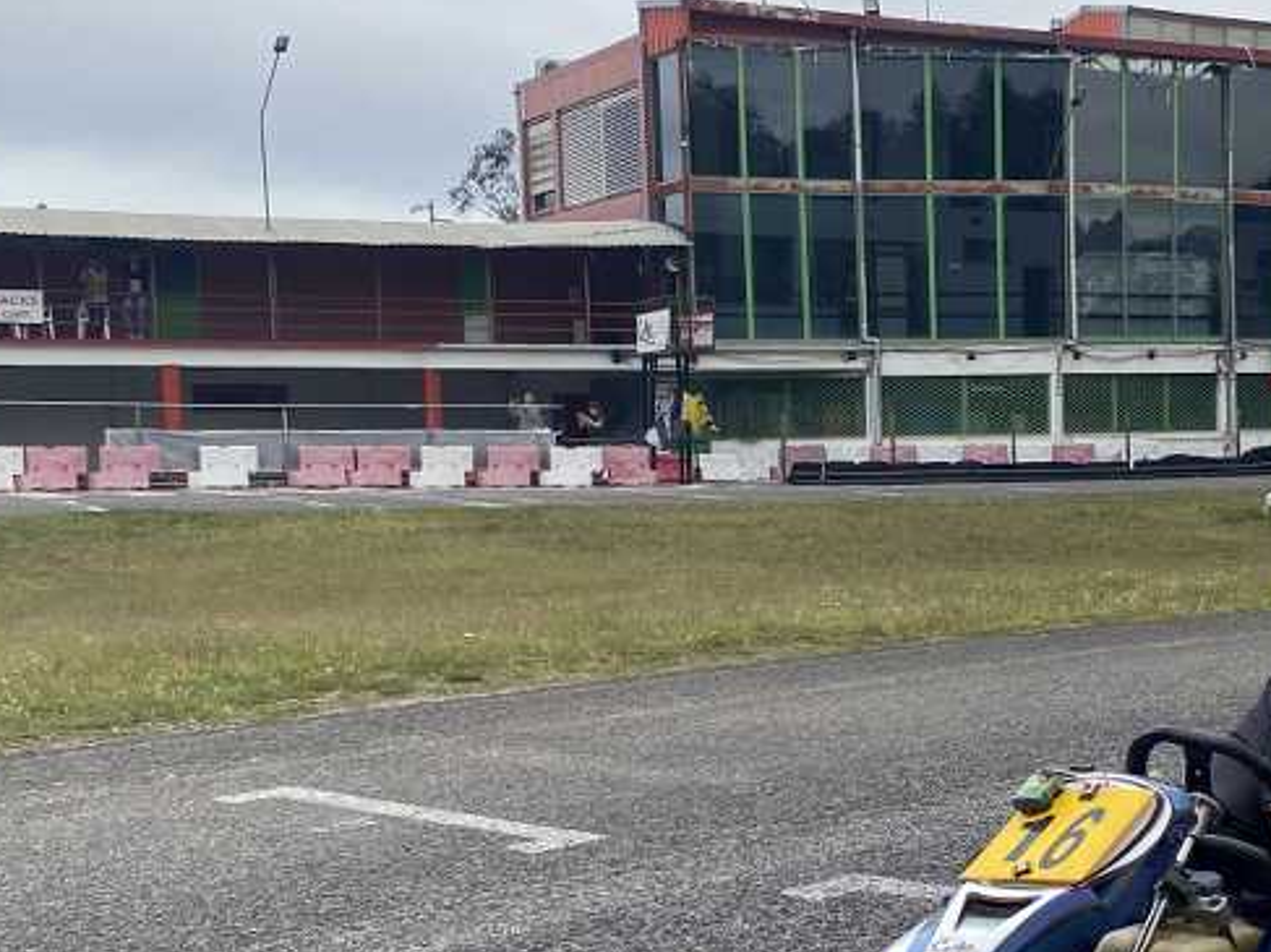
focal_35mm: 57
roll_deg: +1.5
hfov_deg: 32.8
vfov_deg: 25.5
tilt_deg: -6.6
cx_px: 1022
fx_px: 2092
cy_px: 652
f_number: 1.8
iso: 32
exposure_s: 1/1565
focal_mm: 4.25
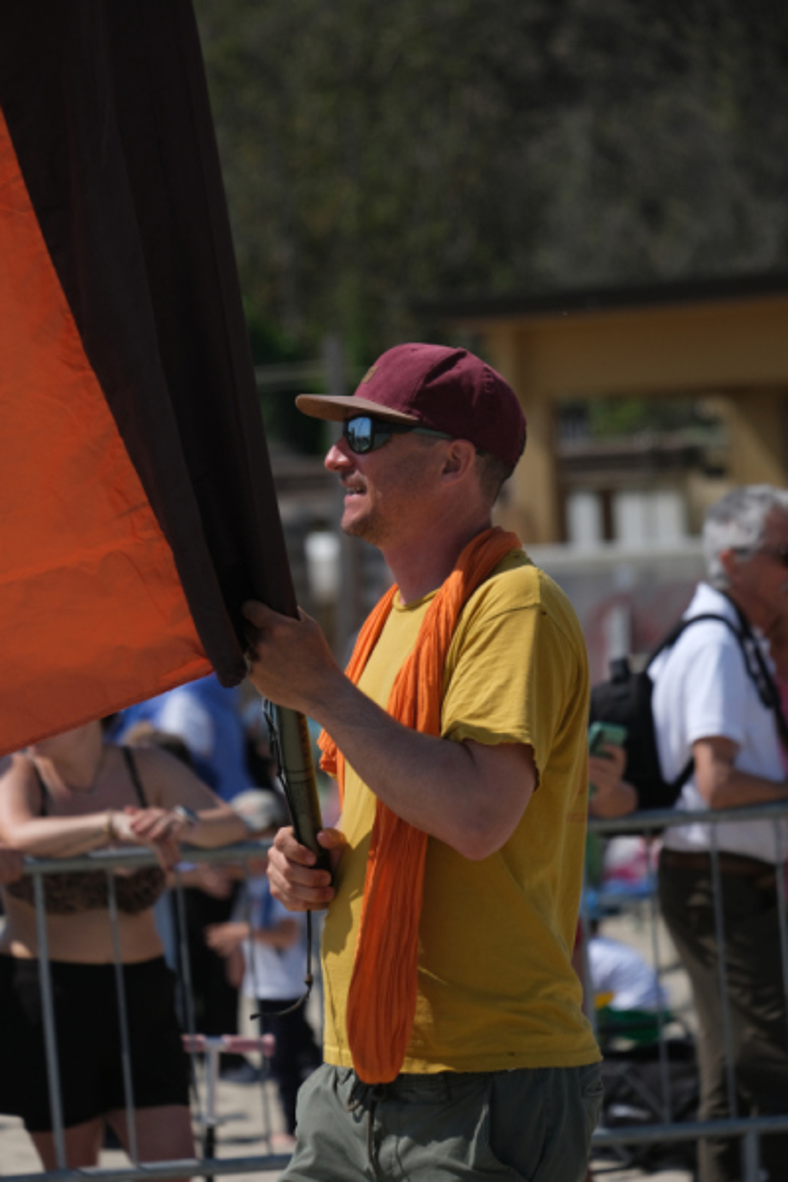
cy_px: 591
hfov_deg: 4.6
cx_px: 394
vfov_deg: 6.9
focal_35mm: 300
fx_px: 9849
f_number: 6.4
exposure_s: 1/1000
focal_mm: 200
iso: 160
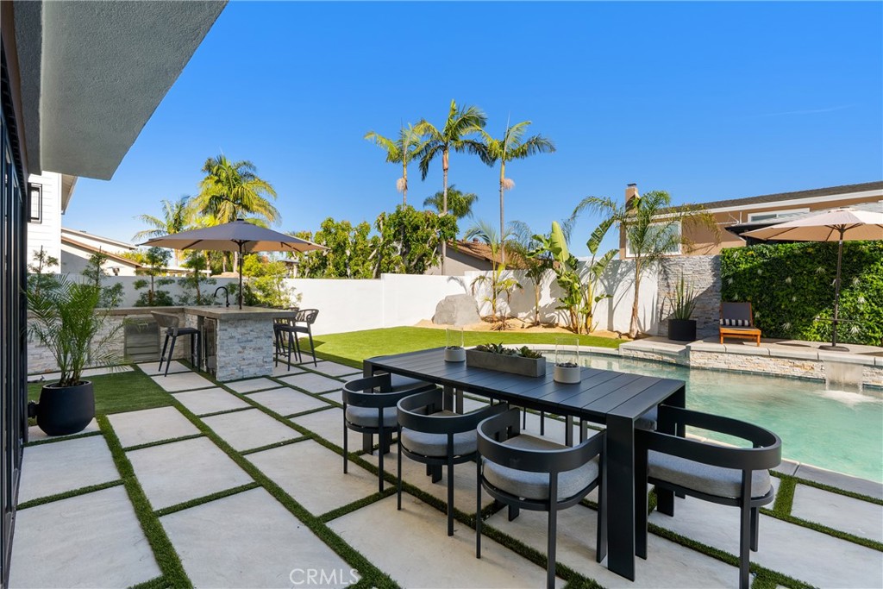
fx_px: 392
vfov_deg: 73.8
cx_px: 442
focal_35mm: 16
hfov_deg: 96.7
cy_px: 294
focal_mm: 16
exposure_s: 1/400
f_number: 9
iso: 320
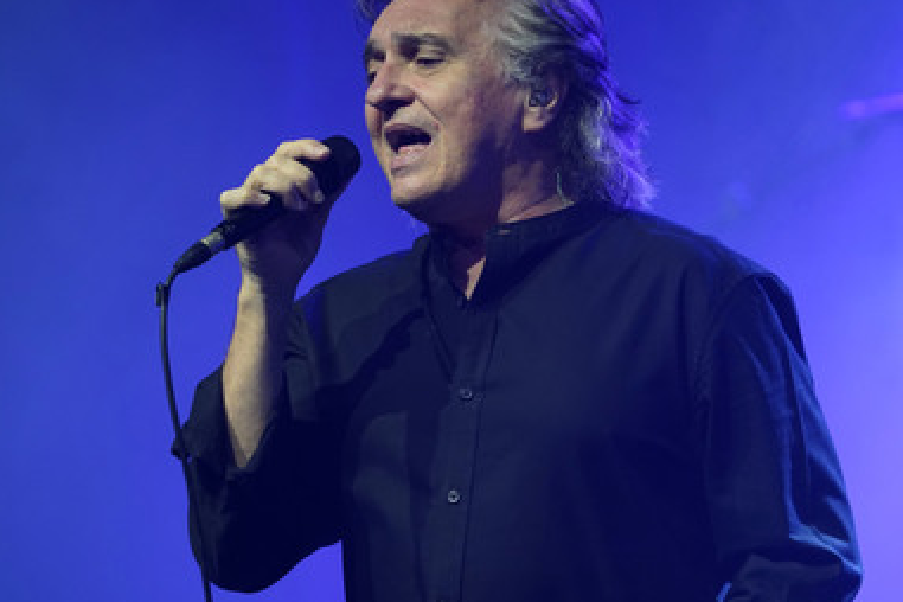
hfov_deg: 4.0
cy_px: 254
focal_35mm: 512
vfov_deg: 2.7
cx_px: 452
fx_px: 12842
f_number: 6.3
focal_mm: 433
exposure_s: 1/250
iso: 3200
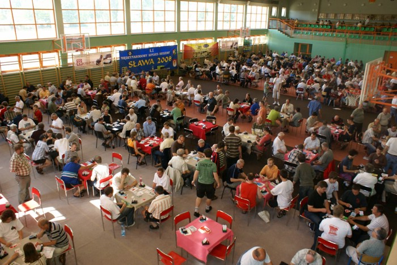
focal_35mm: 27
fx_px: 298
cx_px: 198
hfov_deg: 67.3
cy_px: 132
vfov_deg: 48.0
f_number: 5.6
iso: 400
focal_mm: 18
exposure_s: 1/100
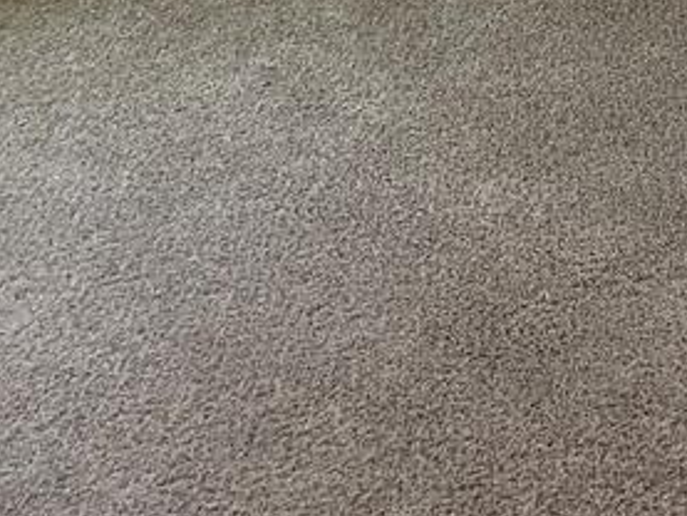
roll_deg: -1.2
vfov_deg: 13.8
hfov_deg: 19.3
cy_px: -412
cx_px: 826
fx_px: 1906
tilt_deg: -13.9
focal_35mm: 96
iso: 80
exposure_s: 1/60
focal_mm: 5.1
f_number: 1.6
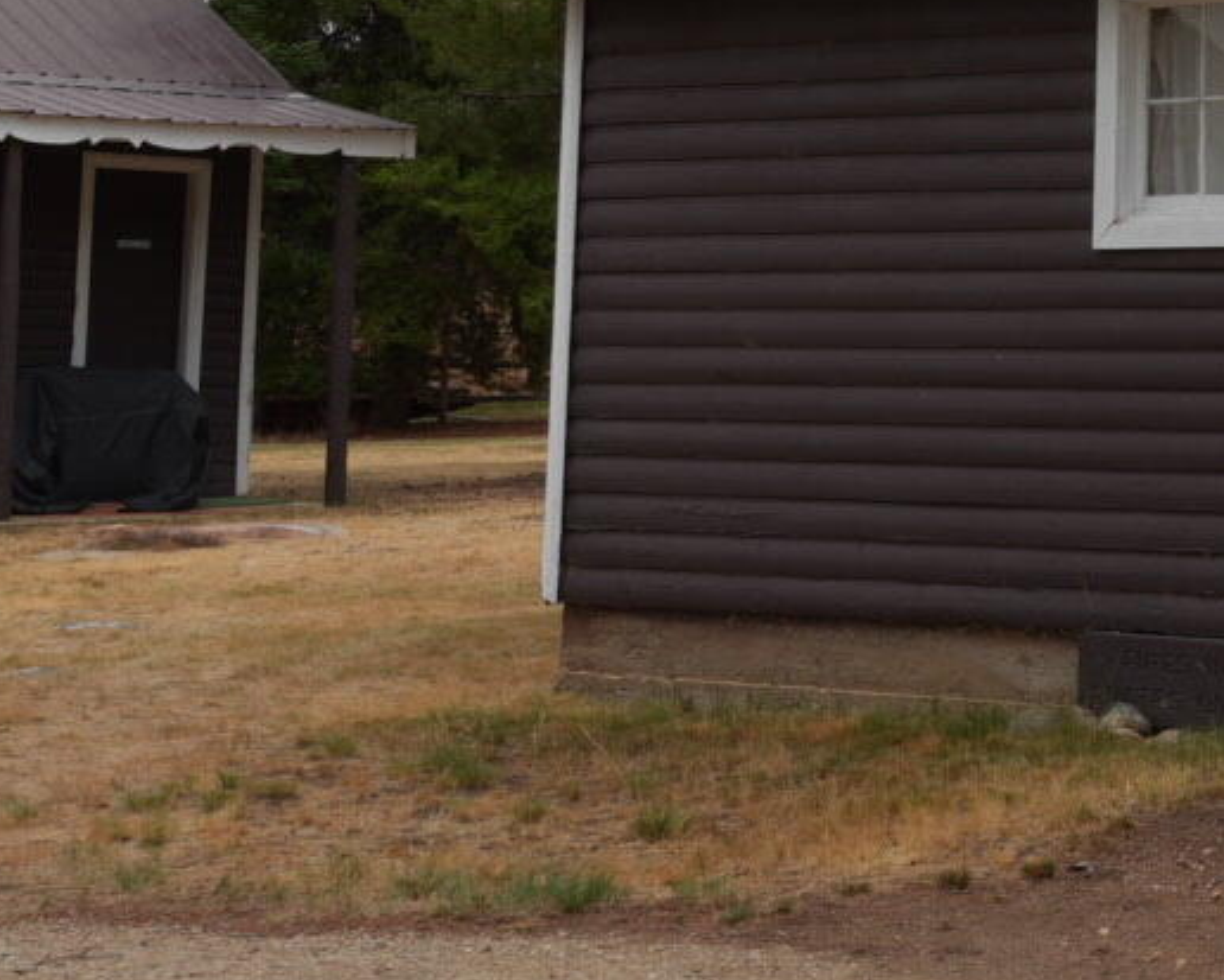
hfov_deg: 17.4
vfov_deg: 14.9
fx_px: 3677
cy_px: -64
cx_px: 1727
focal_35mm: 101
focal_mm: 23
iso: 100
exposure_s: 1/160
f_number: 11
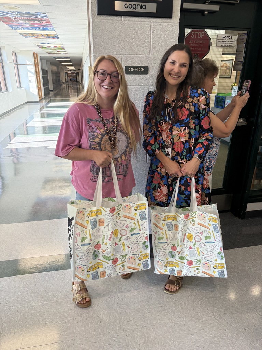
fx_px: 242
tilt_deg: -21.1
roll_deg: -0.6
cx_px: 131
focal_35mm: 24
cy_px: 175
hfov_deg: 56.8
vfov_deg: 71.6
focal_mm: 6.76
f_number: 1.78
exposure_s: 1/120
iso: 200
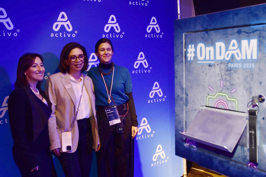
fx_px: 222
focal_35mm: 30
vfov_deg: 43.6
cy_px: 88
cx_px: 133
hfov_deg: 61.9
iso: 800
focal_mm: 20
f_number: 5.6
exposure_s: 1/60
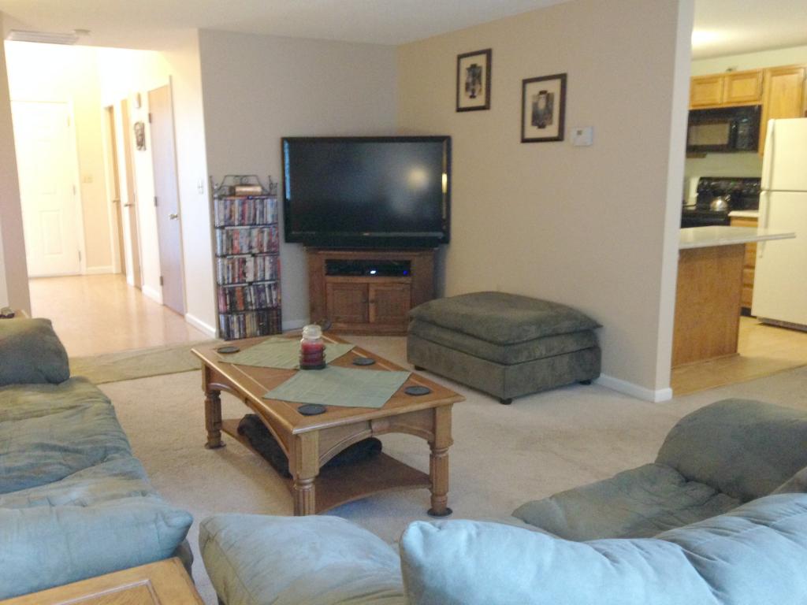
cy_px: 302
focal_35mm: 33
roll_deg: +1.4
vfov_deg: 42.9
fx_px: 769
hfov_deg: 55.4
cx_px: 404
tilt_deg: -8.7
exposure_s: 1/17
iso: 400
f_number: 2.4
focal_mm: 4.12
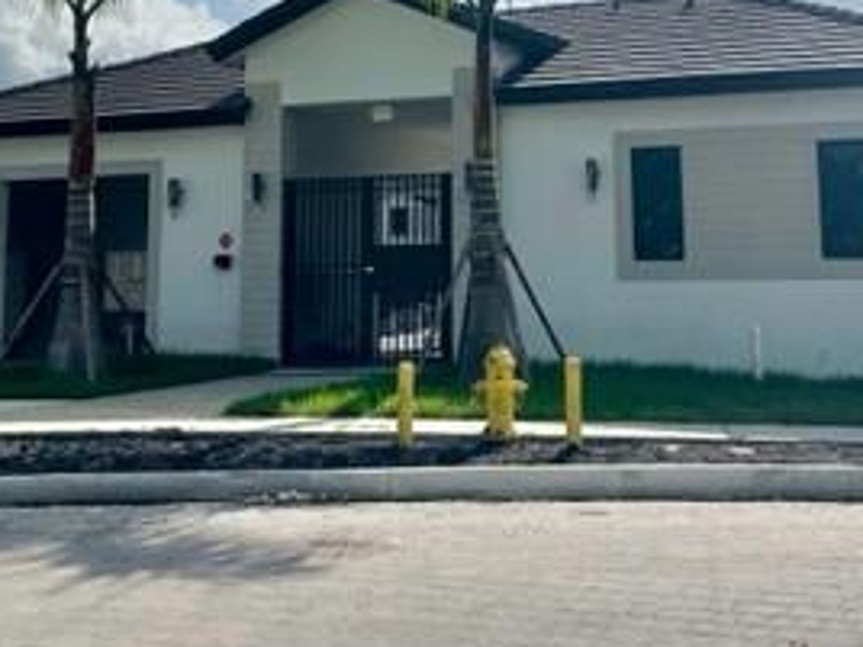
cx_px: 502
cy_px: 19
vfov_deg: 22.8
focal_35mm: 62
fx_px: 1546
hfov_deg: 31.1
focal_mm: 4.2
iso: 32
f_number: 1.6
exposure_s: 1/13333
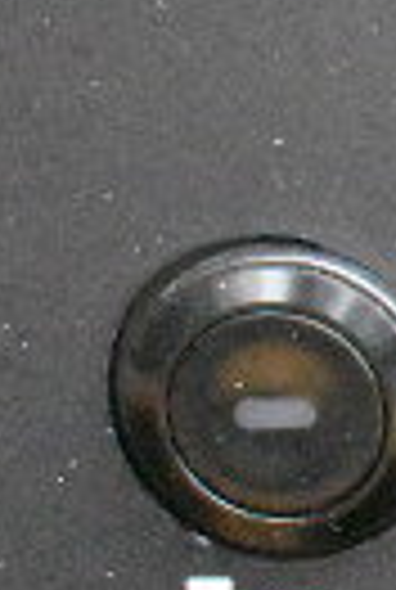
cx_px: 1192
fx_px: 3890
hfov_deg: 5.5
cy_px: 52
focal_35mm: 237
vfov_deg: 8.6
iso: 25600
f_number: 4.5
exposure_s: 1/3200
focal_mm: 34
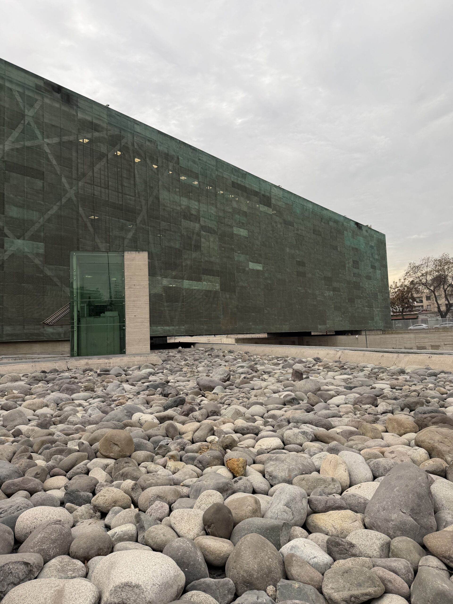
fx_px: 419
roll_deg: +2.9
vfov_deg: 71.6
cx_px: 226
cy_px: 302
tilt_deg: +5.8
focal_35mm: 24
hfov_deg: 56.8
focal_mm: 6.76
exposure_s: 1/715
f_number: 1.78
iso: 80
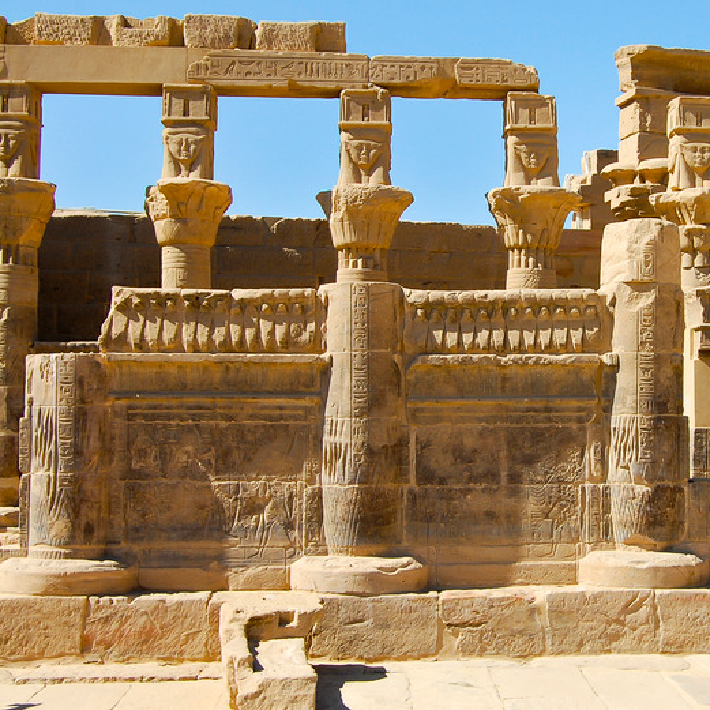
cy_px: 350
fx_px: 1407
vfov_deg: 28.3
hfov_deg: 27.9
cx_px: 527
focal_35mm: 61
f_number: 9
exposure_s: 1/320
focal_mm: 31
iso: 200
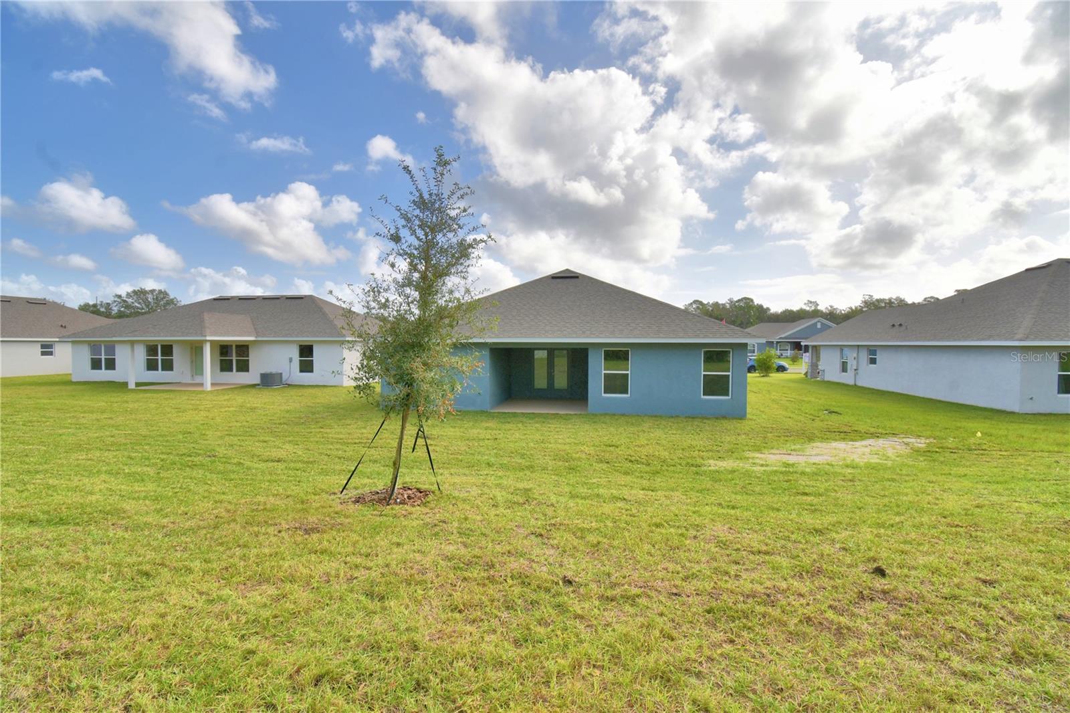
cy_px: 356
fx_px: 446
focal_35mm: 15
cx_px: 535
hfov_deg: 100.4
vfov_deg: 77.3
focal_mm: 10
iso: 100
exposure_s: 1/250
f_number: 10
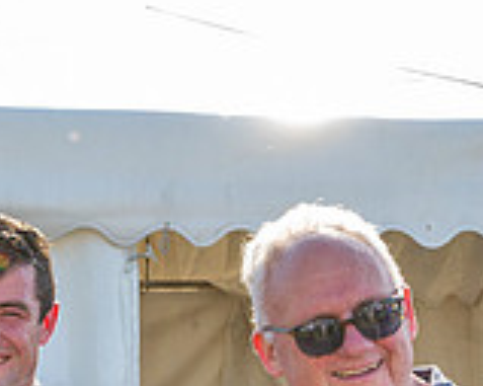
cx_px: -117
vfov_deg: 15.5
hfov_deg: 18.8
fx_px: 1371
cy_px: 443
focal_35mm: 96
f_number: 9
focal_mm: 24
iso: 50
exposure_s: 1/30
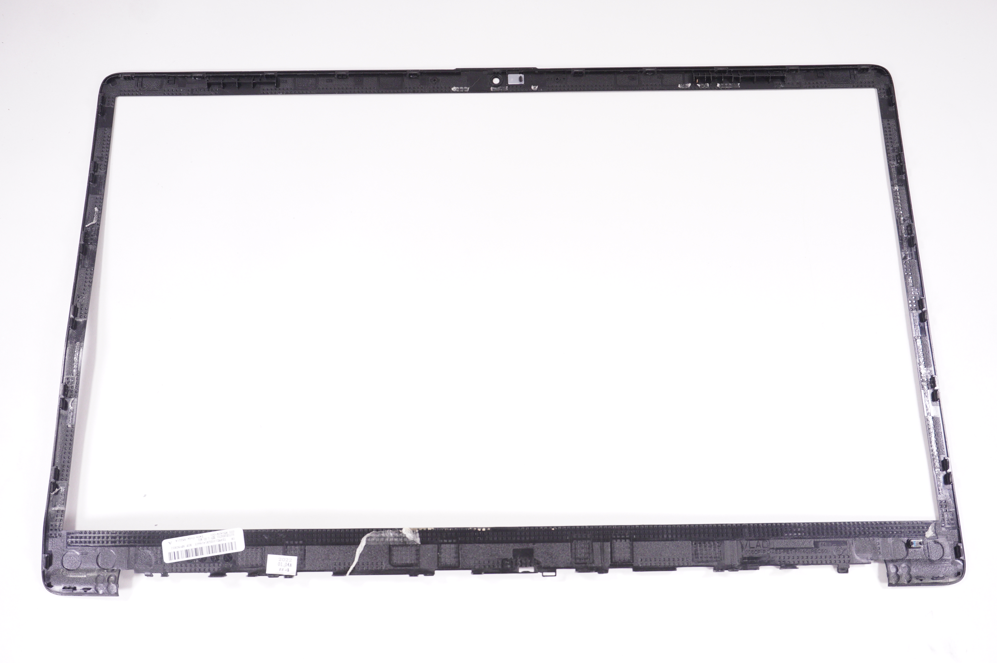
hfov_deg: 55.1
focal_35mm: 34
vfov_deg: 38.3
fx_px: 955
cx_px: 498
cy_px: 332
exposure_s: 1/200
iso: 1000
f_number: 5.6
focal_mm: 23
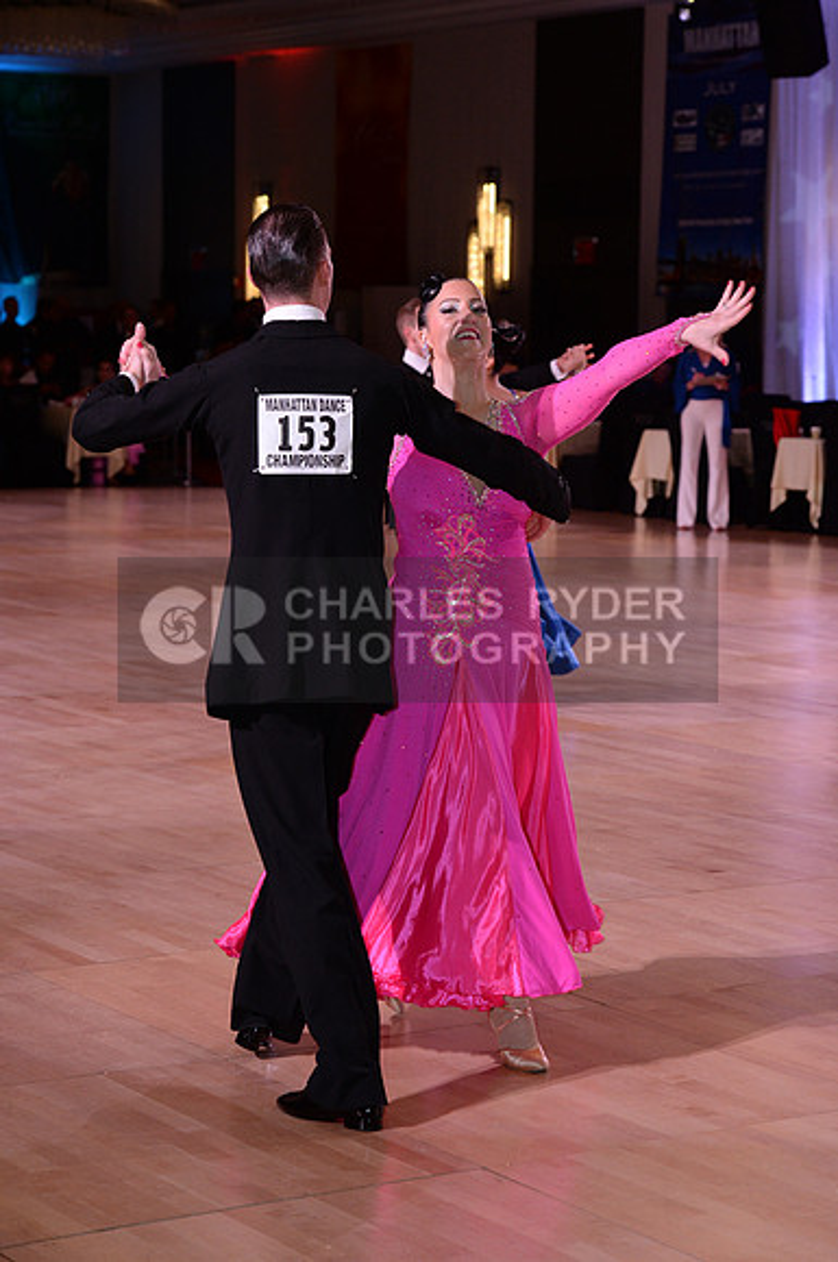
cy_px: 631
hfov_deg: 14.4
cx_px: 419
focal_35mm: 95
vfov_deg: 21.5
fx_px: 3327
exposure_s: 1/250
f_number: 5.6
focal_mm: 95
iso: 2000
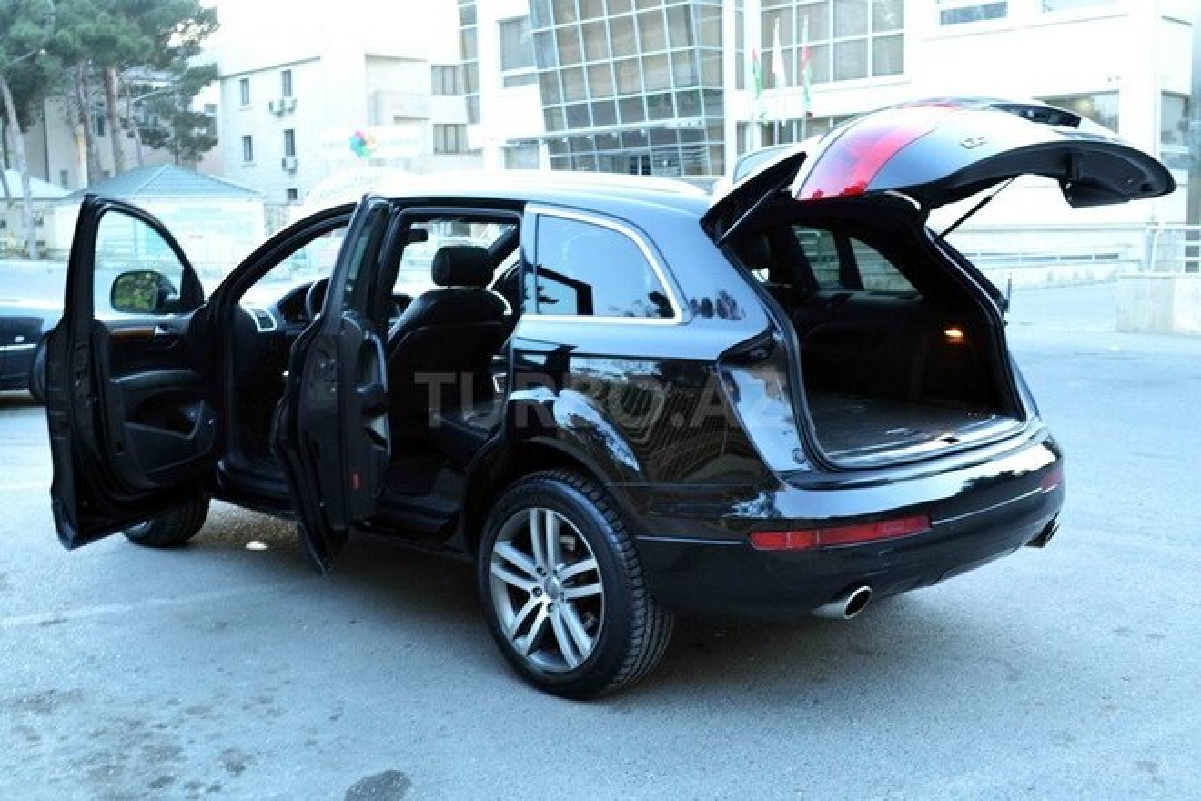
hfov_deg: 53.1
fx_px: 1201
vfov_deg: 36.9
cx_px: 600
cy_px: 400
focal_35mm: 36
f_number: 6.3
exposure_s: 1/10
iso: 800
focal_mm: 24
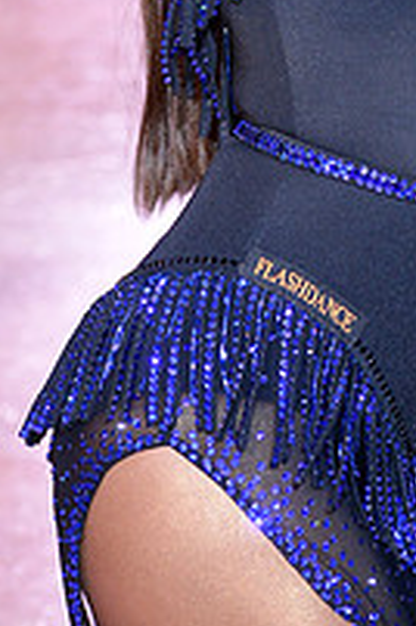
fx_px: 4244
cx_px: 570
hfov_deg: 5.6
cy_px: -236
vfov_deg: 8.3
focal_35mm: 244
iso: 2000
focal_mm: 85
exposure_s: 1/250
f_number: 4.5
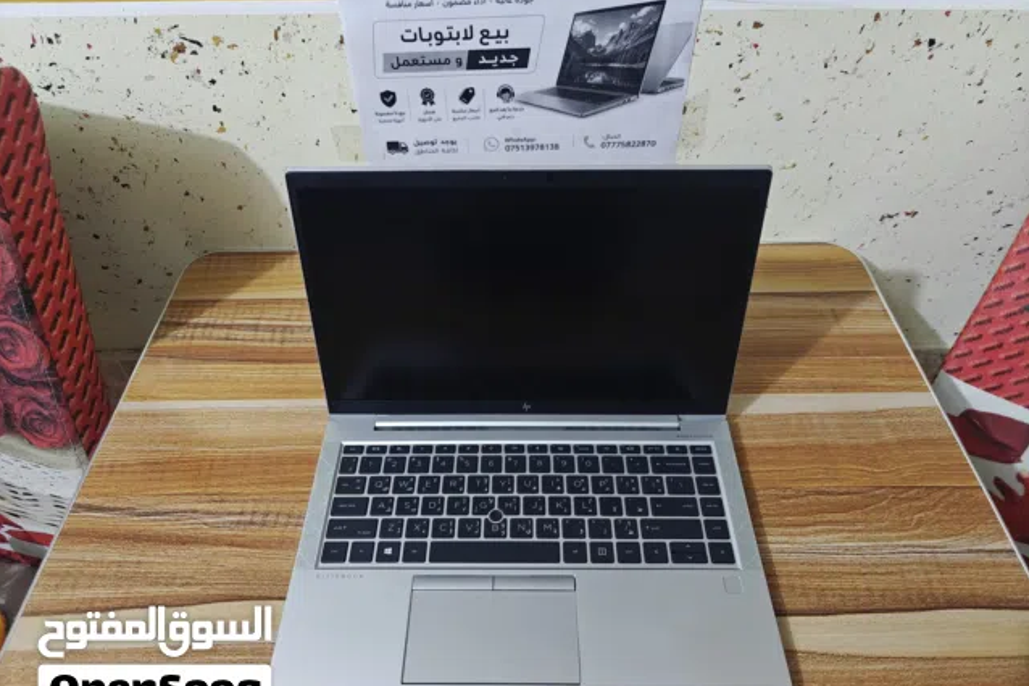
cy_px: 373
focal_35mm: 24
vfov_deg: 53.0
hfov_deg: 73.8
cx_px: 514
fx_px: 686
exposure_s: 1/50
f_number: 1.6
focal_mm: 6.06
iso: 1250
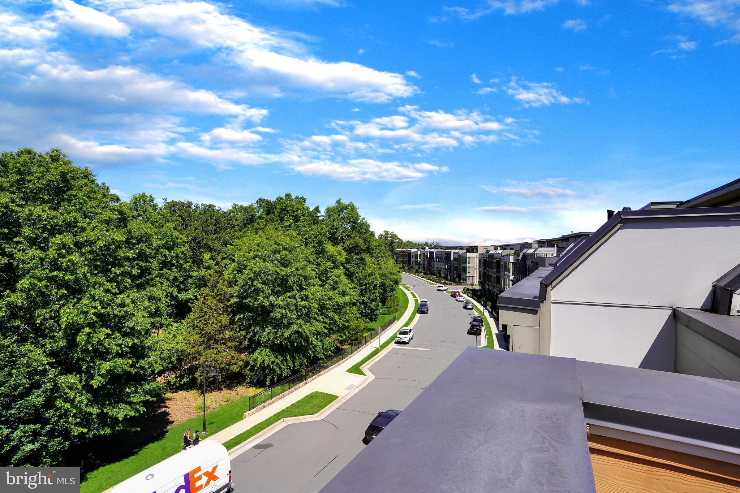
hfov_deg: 93.3
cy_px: 246
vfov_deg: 70.4
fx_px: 349
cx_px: 370
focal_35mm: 17
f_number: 10
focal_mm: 17
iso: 100
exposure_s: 1/160
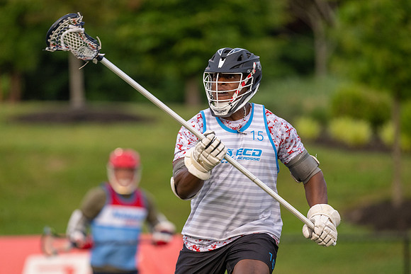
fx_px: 5709
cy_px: 137
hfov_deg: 4.1
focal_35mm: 500
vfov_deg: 2.8
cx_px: 206
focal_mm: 500
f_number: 5.6
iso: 1800
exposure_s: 1/1000
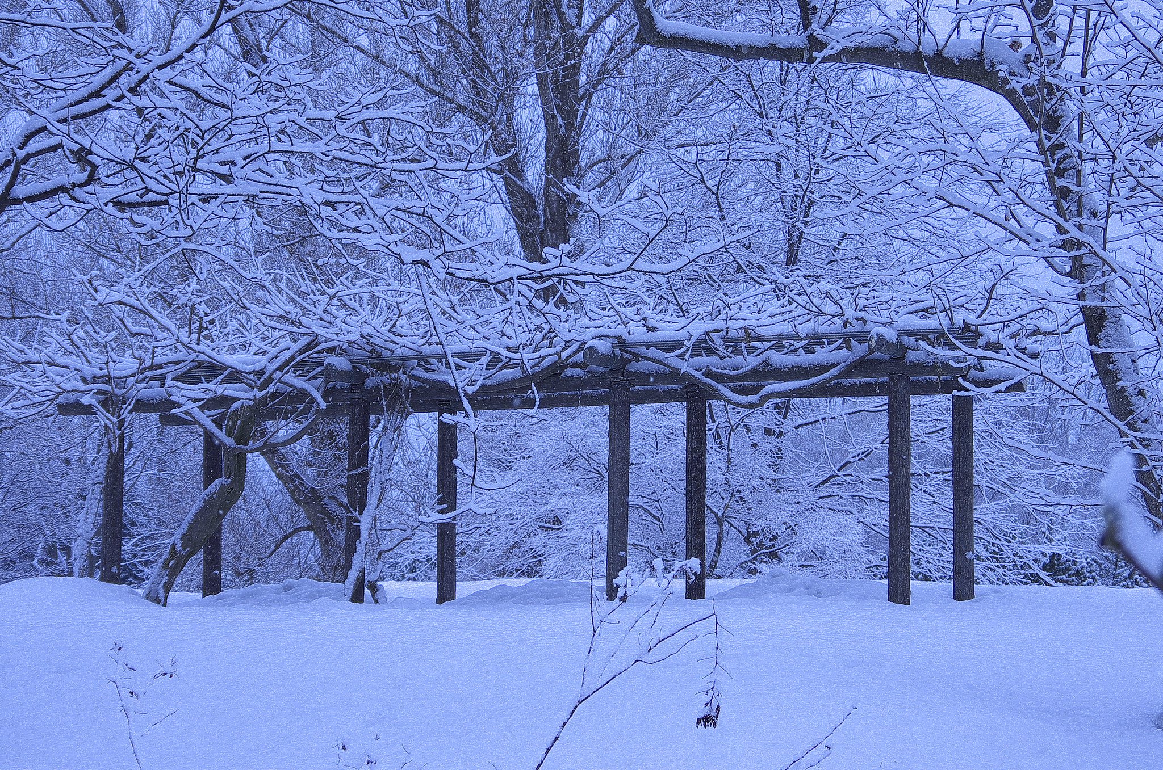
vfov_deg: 18.8
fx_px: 2321
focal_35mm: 72
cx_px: 582
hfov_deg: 28.1
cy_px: 385
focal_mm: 48
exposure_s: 1/200
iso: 200
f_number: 5
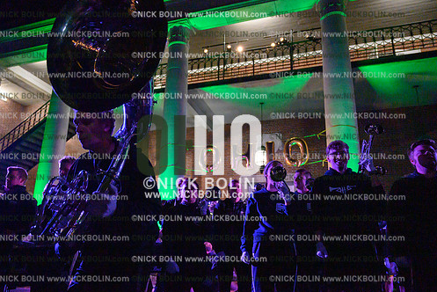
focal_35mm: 28
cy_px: 157
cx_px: 199
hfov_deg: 65.3
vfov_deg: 46.4
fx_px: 340
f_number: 4
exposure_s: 1/500
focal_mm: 24
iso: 12800
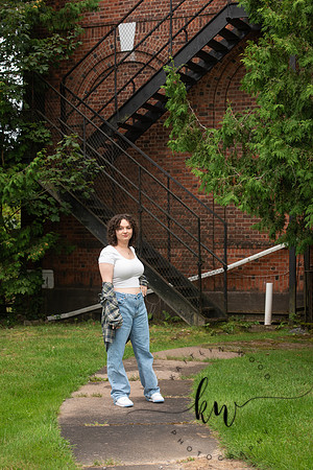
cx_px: 156
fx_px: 913
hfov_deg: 19.5
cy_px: 235
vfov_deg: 28.8
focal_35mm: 70
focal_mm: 70
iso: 320
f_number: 5
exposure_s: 1/200
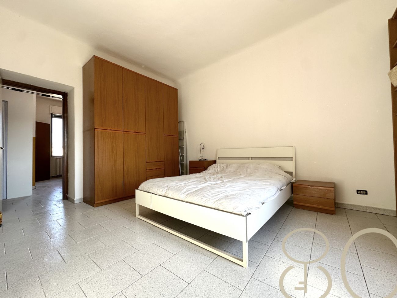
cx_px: 198
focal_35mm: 14
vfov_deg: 85.7
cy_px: 149
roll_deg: +2.1
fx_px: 161
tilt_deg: +0.1
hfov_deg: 102.1
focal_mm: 2.22
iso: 100
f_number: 2.2
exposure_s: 1/99
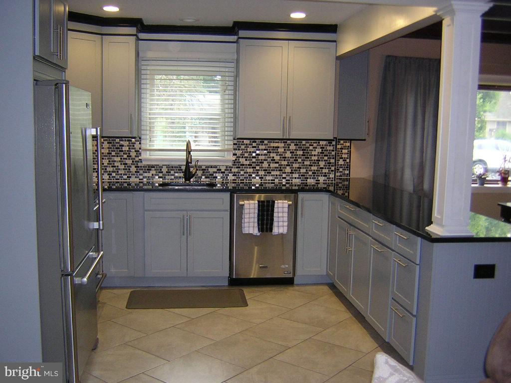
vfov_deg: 39.7
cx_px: 256
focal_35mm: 36
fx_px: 531
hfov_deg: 51.4
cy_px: 192
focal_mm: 4.7
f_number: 2.6
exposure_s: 1/60.1
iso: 212
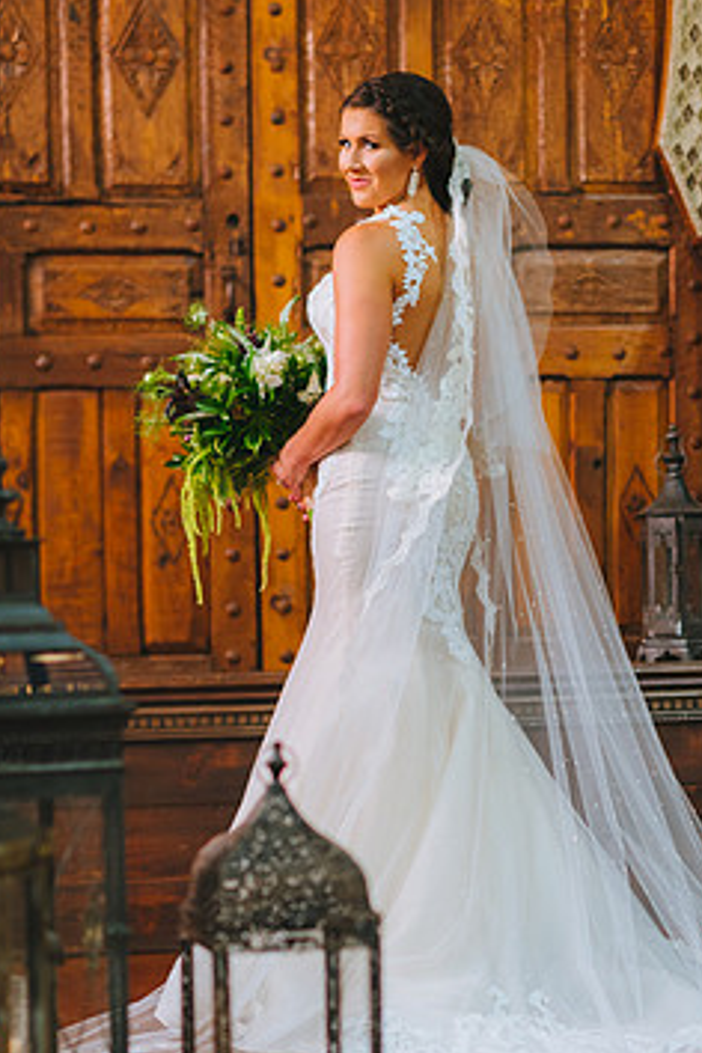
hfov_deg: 12.7
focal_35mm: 108
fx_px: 3159
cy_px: 616
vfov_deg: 18.9
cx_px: 428
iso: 400
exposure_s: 1/160
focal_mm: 85
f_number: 2
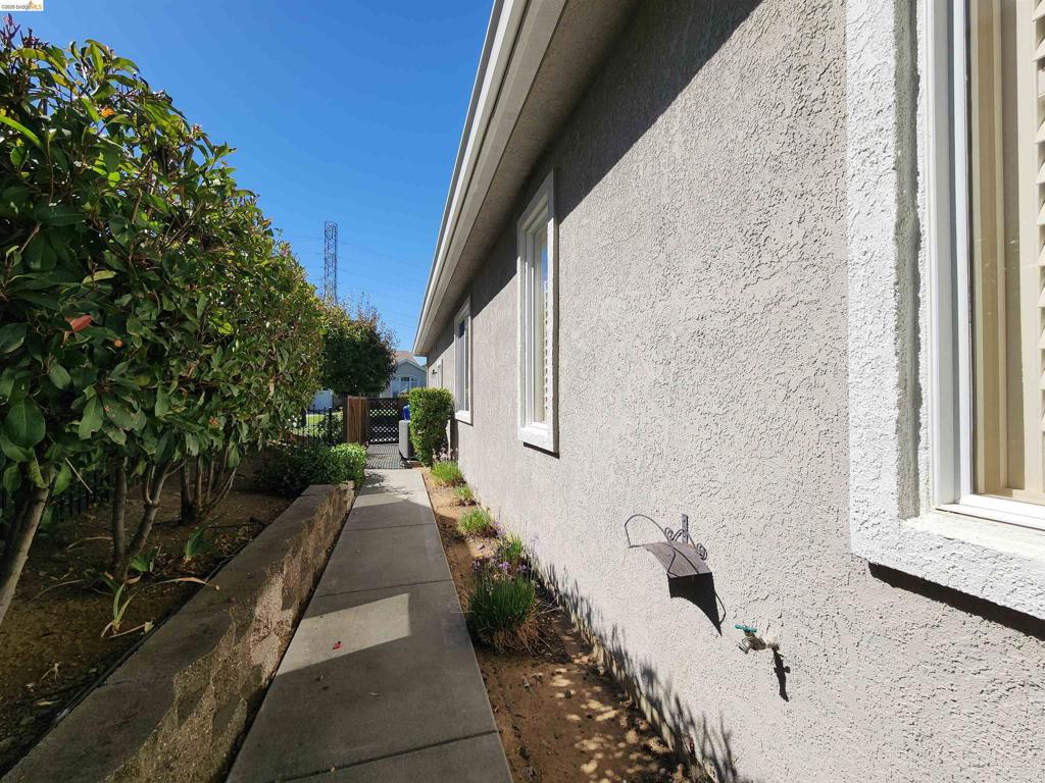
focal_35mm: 13
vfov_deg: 89.9
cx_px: 522
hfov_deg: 106.2
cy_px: 392
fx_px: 392
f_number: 2.2
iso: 50
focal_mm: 2.2
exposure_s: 1/2404
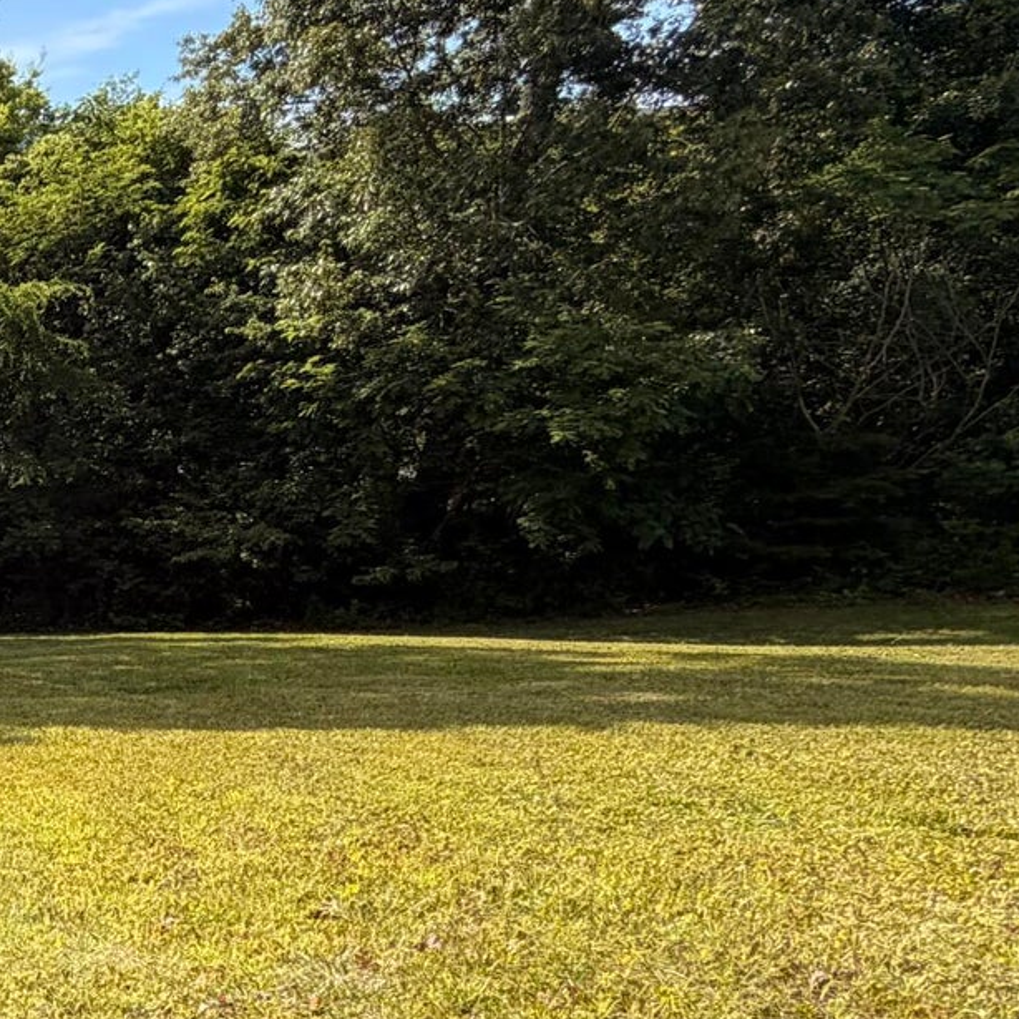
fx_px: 1432
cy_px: 865
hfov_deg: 25.4
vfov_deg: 37.3
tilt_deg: -21.2
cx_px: -623
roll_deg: +0.5
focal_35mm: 43
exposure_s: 1/607
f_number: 2.2
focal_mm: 2.22
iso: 40
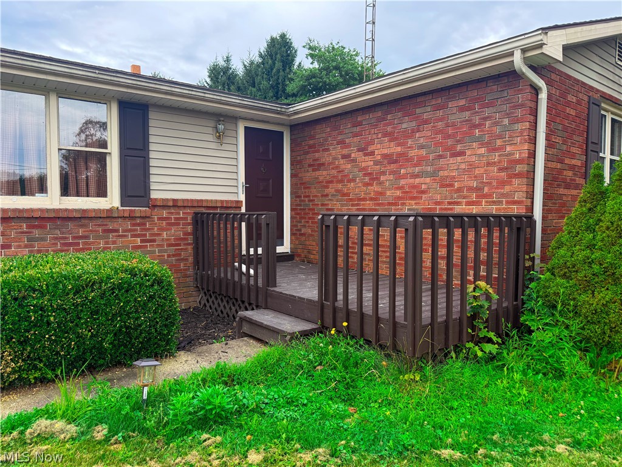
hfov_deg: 71.6
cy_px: 234
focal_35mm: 24
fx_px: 431
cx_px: 311
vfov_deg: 56.8
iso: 100
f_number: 1.8
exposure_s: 1/950
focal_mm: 6.76
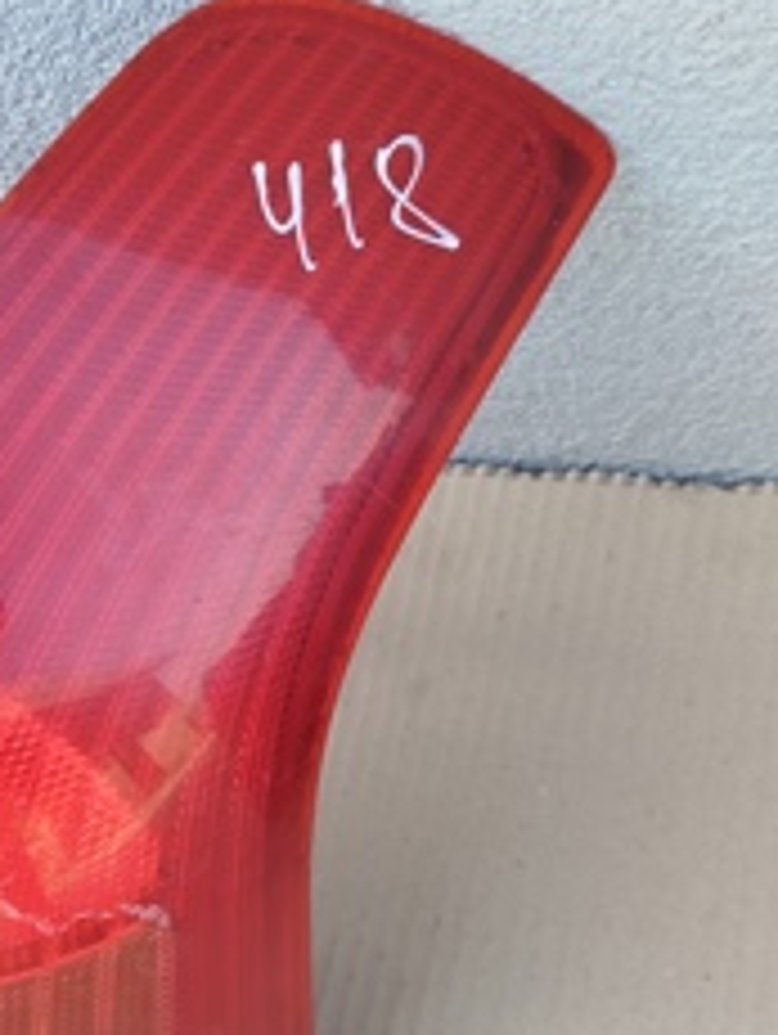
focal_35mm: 50
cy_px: 585
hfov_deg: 27.7
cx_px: 31
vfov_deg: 38.1
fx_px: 1496
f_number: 1.7
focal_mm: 5.31
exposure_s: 1/100
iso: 50
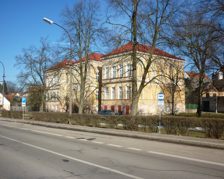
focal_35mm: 35
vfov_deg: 42.2
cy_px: 90
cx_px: 111
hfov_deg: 51.5
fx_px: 232
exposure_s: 1/160
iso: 80
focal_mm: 5.5
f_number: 8
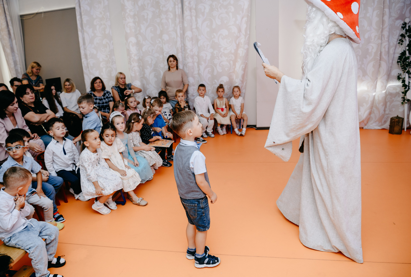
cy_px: 144
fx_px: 287
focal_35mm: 25
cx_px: 196
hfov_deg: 71.3
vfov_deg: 51.5
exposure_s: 1/160
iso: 200
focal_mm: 24
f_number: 4
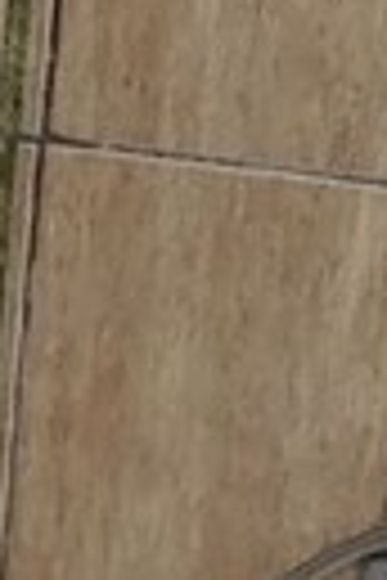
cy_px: 836
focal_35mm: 165
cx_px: -364
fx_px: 2660
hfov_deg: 8.0
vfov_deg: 12.0
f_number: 2.45
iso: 120
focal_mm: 3.49
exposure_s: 1/60
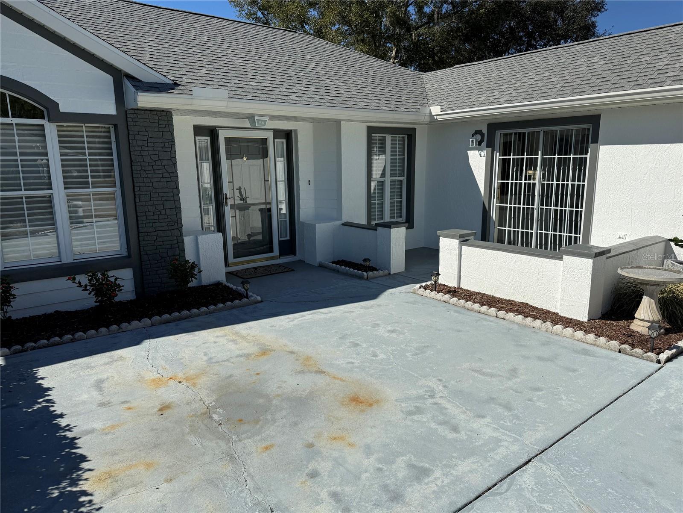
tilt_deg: -11.0
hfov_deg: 71.6
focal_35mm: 24
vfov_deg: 56.8
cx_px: 342
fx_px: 474
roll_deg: +1.0
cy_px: 256
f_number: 1.78
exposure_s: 1/9091
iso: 80
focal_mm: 6.76
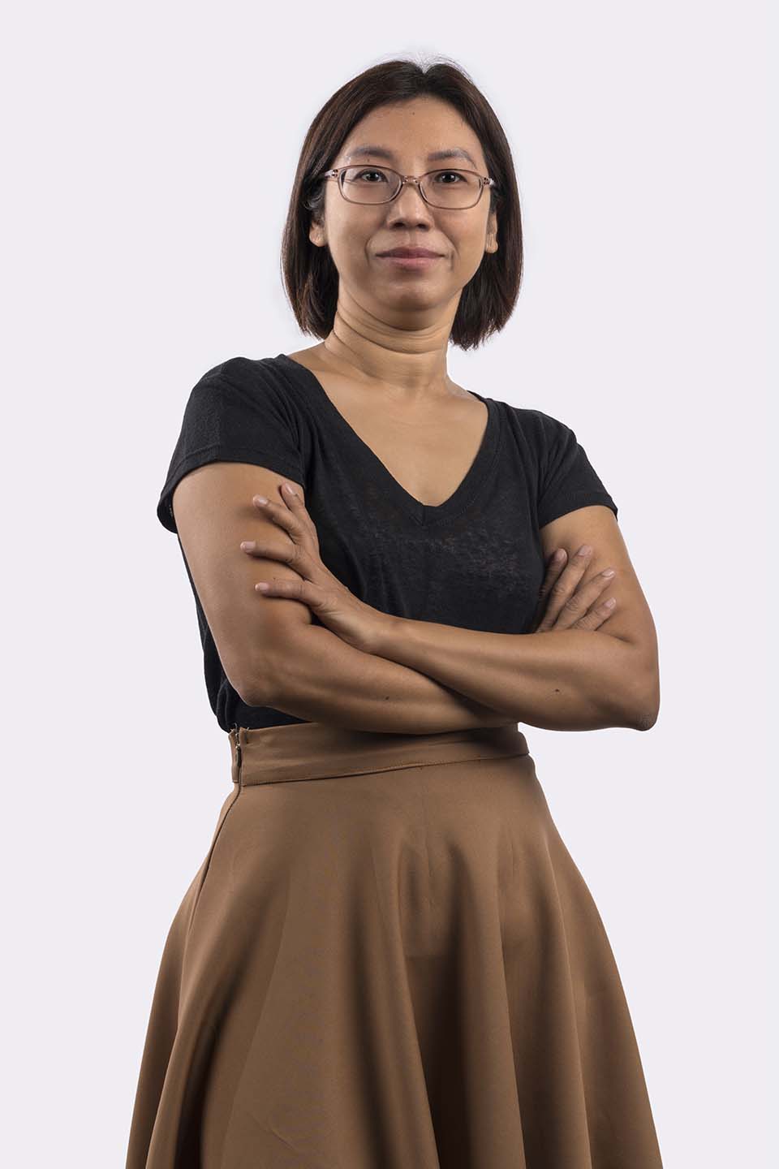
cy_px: 584
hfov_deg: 13.0
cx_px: 390
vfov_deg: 19.5
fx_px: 3408
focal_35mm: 105
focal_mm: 105
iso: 100
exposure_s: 1/250
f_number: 10
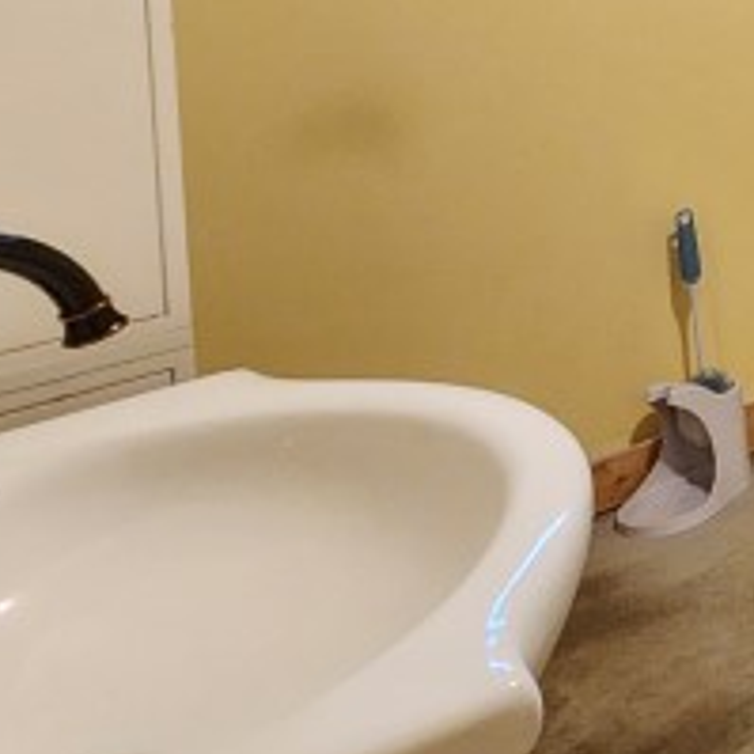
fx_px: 1454
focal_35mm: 59
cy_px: -250
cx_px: 1576
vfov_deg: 24.9
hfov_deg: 17.8
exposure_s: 1/24
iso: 640
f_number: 2.2
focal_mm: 2.2
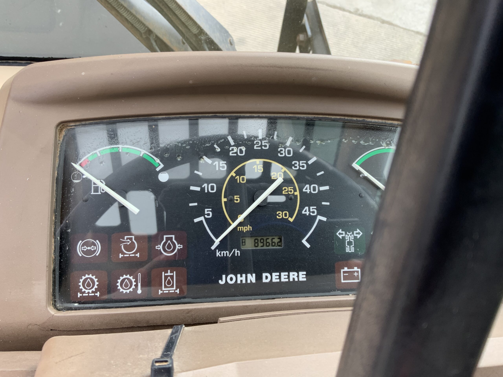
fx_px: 421
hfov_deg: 61.7
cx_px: 252
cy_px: 188
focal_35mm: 29
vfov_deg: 48.2
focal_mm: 3
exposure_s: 1/122
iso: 20
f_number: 1.8
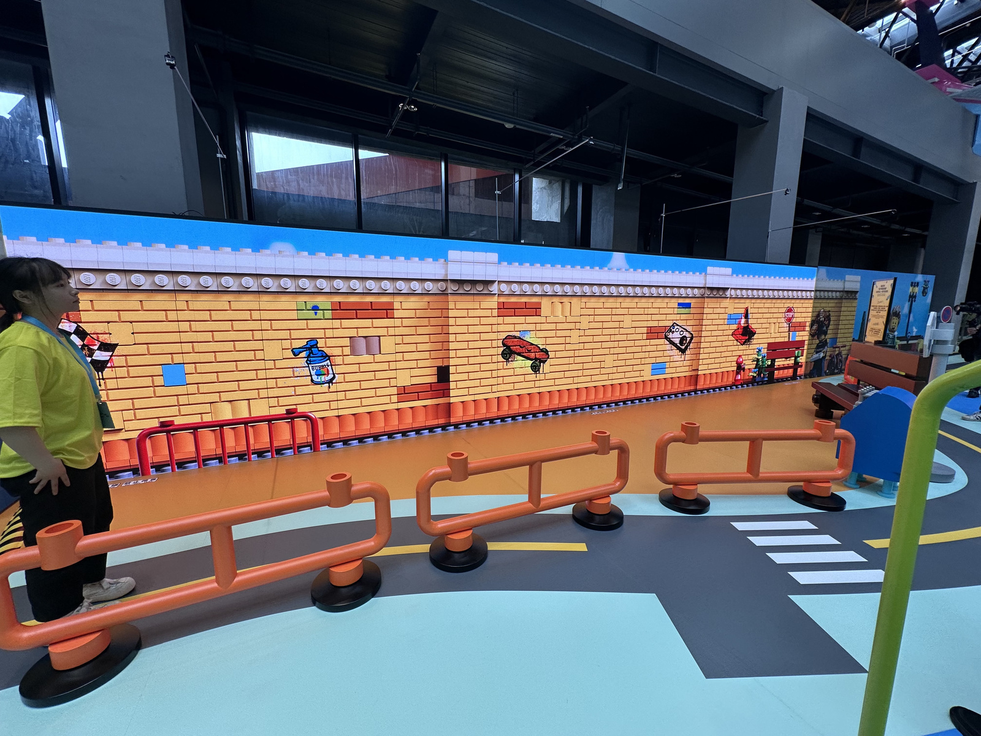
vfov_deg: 85.7
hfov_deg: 102.1
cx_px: 490
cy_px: 368
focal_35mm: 14
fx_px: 397
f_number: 2.2
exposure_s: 1/101
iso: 64
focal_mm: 2.2
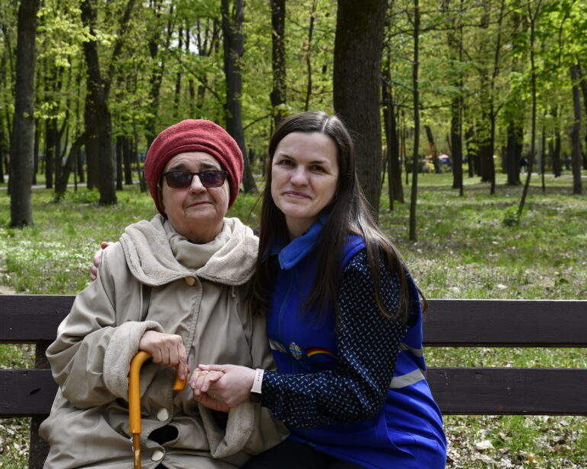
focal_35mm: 65
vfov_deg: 23.5
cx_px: 248
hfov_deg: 29.1
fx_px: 1129
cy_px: 235
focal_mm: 38
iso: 200
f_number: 8
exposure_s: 1/250
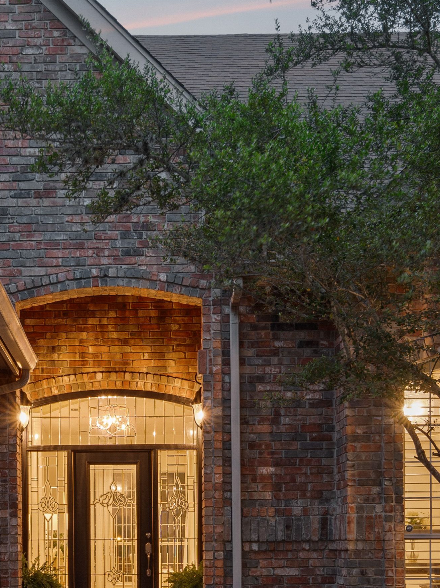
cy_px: 550
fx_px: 1085
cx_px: 116
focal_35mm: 64
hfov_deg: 22.7
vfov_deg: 28.8
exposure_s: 5
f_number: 8
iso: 100
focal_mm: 14
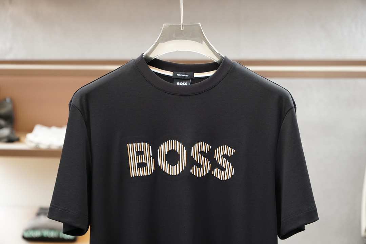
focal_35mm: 75
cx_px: 183
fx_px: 762
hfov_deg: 27.0
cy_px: 122
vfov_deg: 18.2
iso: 800
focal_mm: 50
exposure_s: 1/125
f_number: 3.5
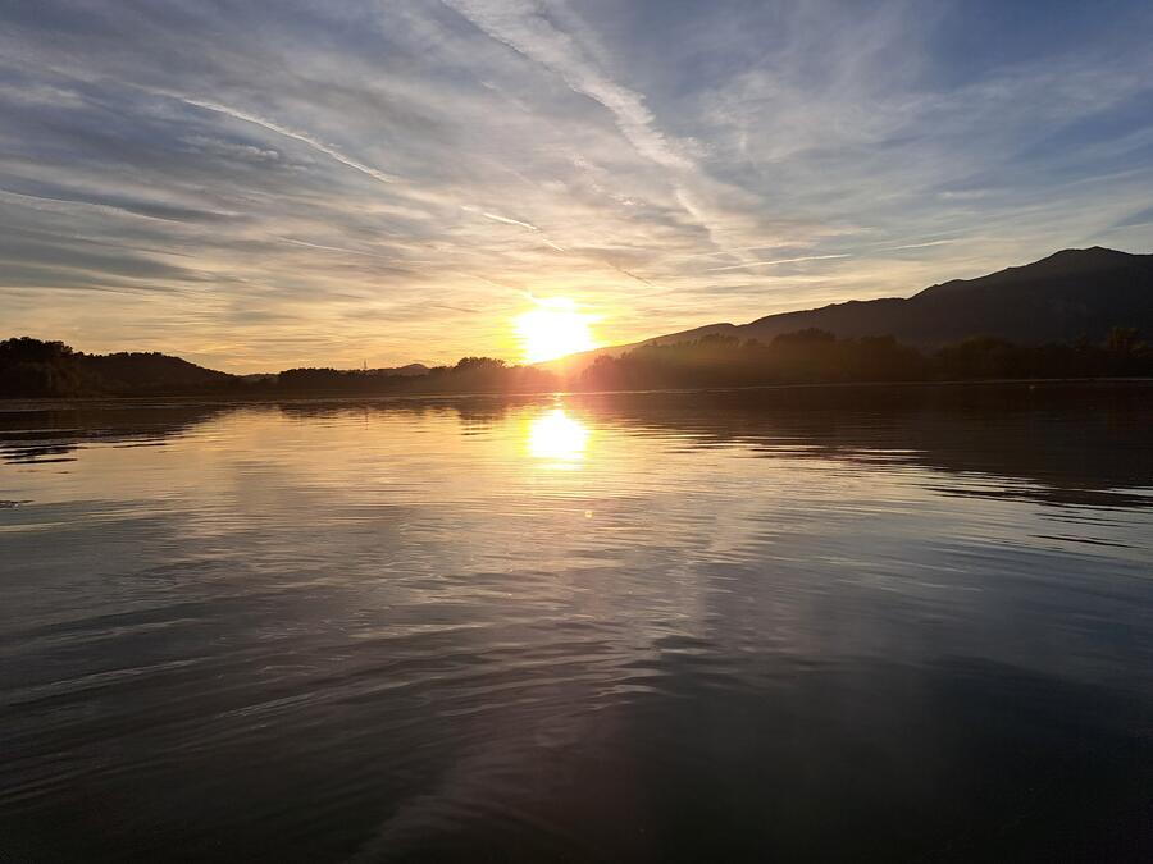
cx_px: 576
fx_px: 799
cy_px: 432
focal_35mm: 24
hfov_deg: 71.6
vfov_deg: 56.8
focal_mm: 5.23
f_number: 1.8
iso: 50
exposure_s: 1/1969
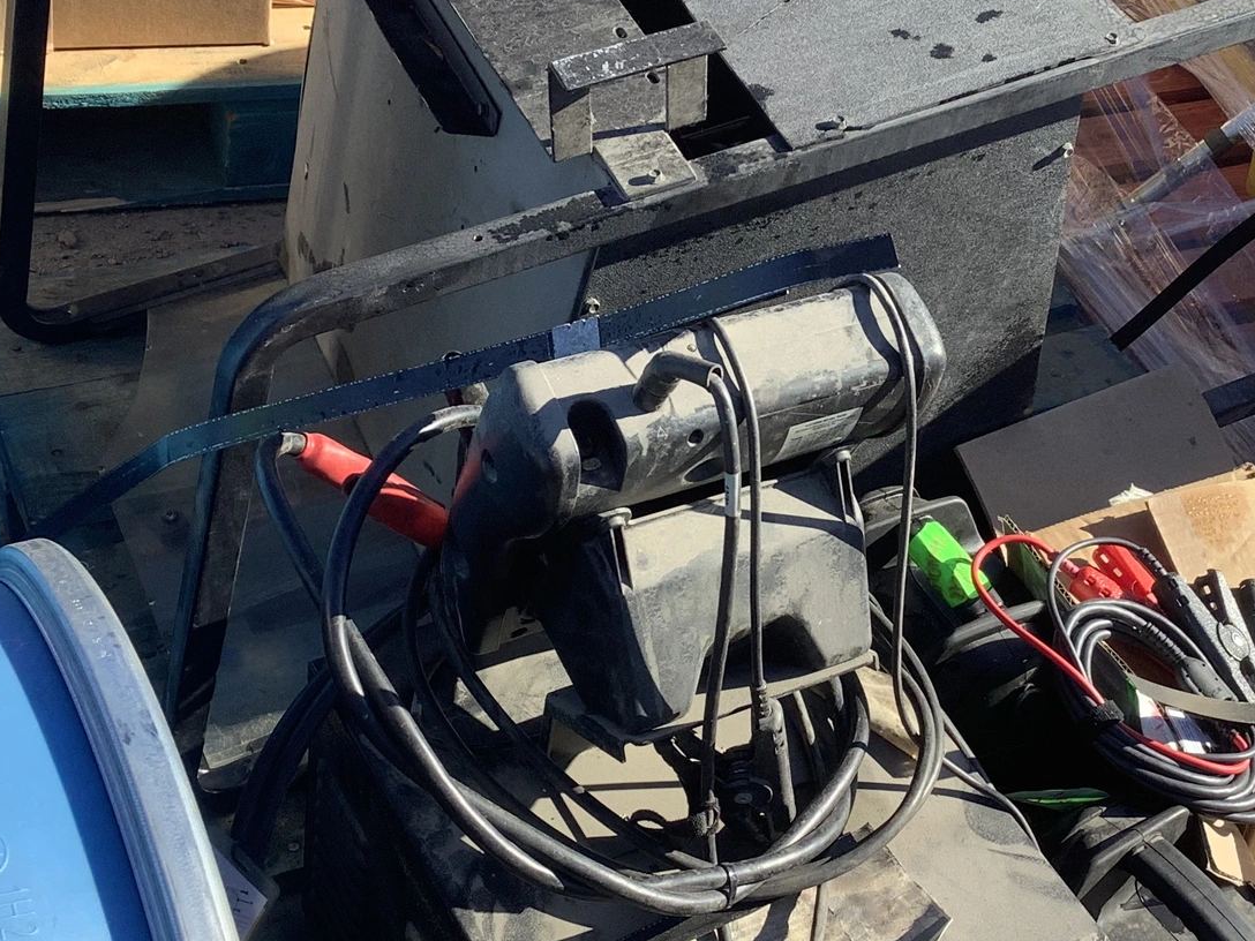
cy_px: 422
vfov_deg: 25.6
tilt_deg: -39.8
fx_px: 2067
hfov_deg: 33.6
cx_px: 784
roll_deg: -15.3
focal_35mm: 57
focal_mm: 3.3
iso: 25
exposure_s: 1/509
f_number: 2.4
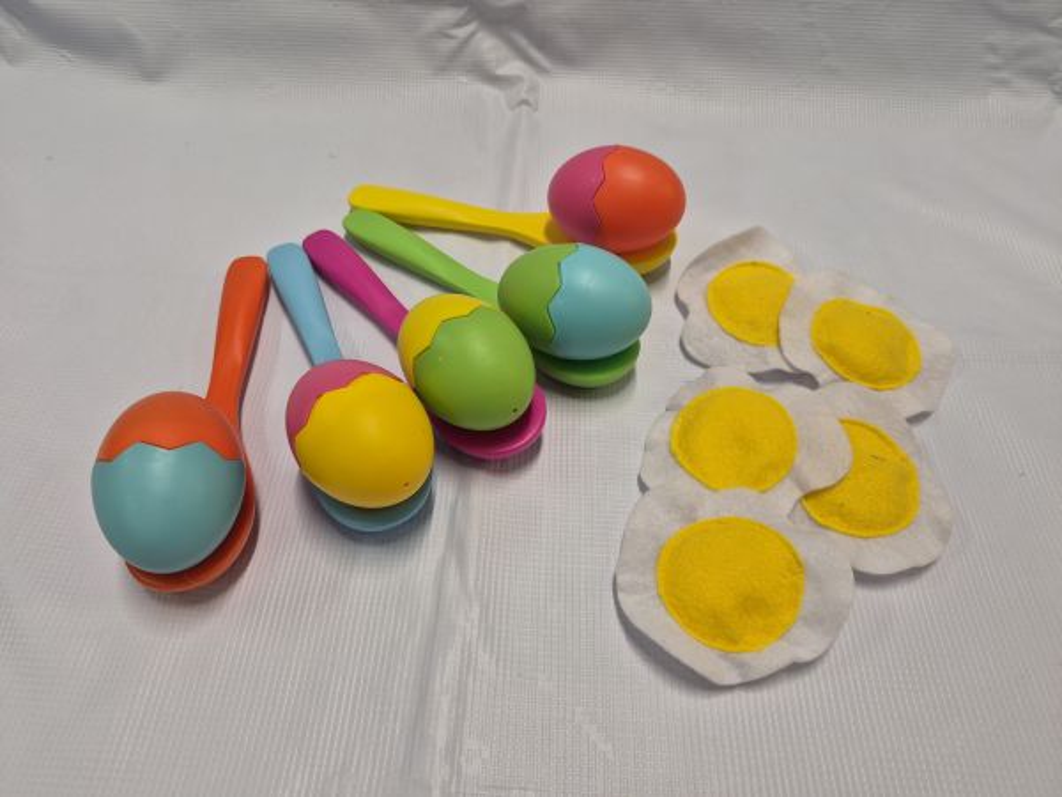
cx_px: 531
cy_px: 398
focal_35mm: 23
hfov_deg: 73.9
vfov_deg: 58.9
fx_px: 706
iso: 125
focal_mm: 5.4
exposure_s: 1/100
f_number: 1.8
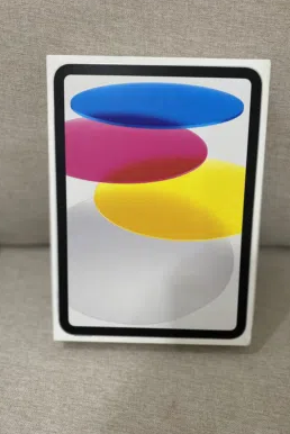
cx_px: 161
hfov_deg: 46.4
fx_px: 338
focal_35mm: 28
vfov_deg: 65.4
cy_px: 217
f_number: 1.8
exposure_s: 1/50
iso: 320
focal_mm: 4.25
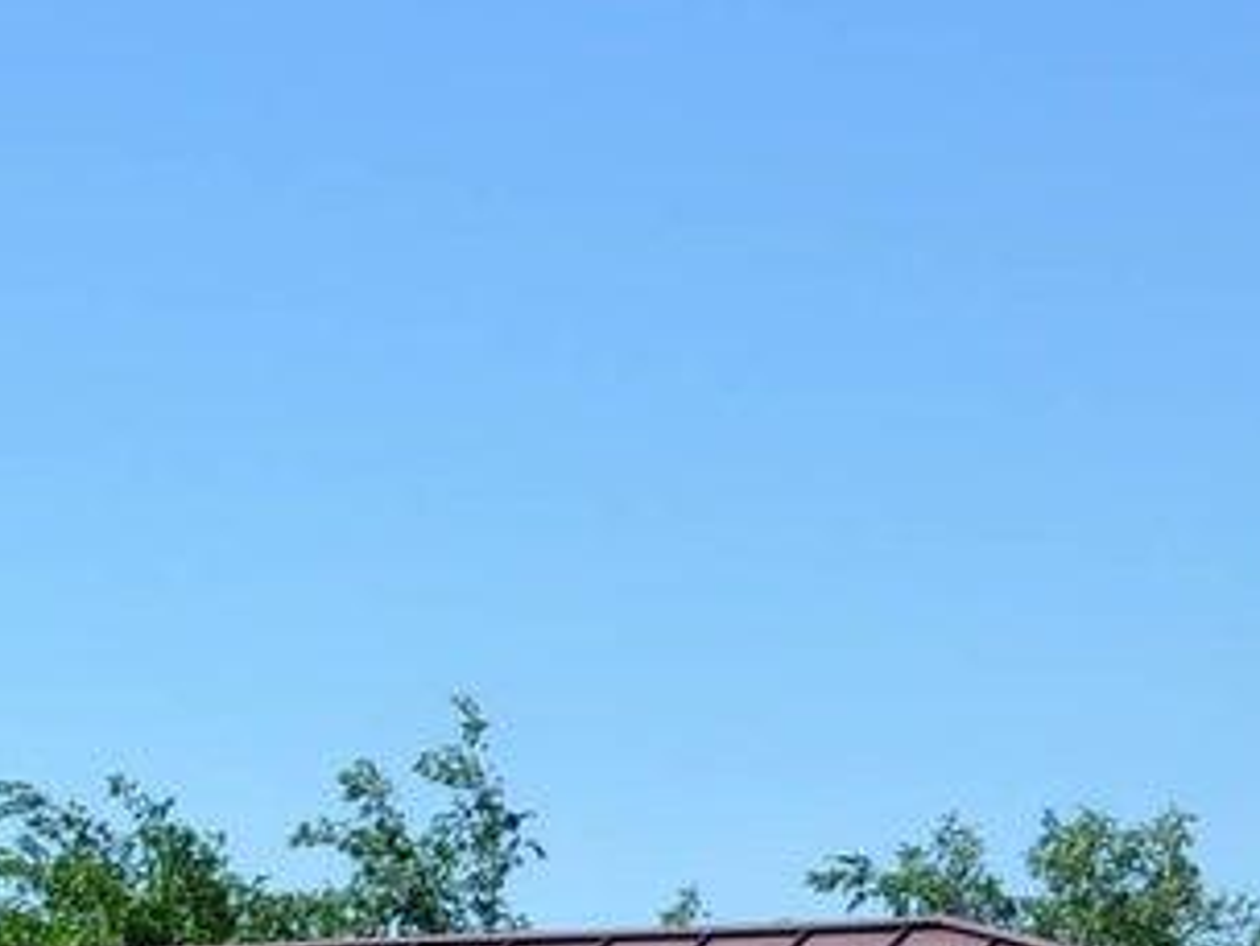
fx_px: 7428
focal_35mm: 204
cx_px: -1124
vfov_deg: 7.2
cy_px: 1045
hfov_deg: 9.2
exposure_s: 1/320
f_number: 9
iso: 200
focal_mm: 28
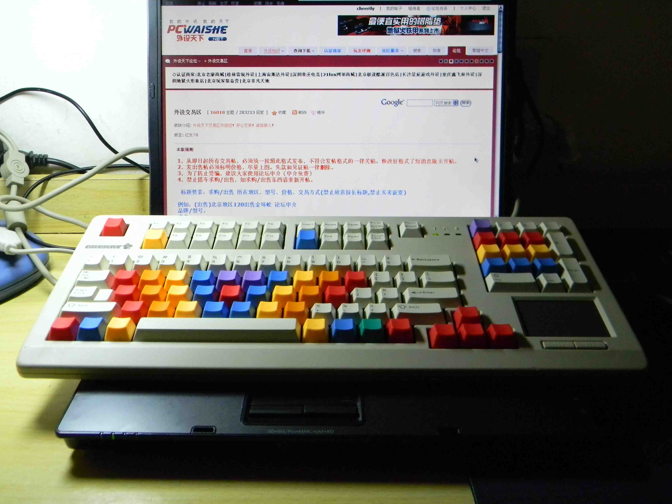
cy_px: 252
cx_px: 336
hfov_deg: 51.4
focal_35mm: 36
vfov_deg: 39.7
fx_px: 699
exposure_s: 1/33.1
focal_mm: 6.4
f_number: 3.7
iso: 400
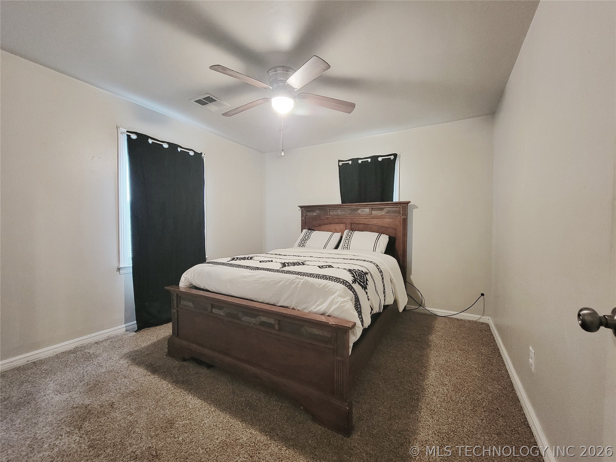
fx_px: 231
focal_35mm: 13
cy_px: 231
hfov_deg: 106.2
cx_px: 308
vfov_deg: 89.9
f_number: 2.2
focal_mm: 2.2
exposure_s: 1/24
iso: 640
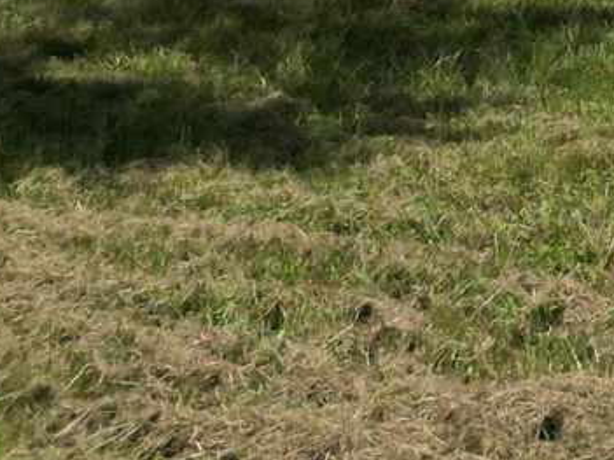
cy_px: -672
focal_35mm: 140
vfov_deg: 9.4
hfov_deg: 11.4
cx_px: 1515
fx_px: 2482
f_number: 1.7
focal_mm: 6.72
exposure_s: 1/5000
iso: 150
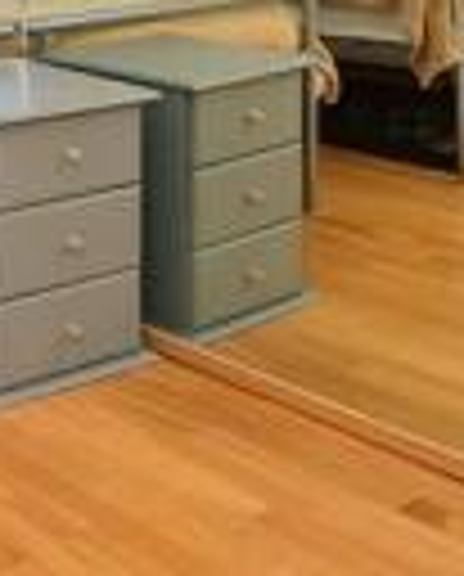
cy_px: -205
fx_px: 1232
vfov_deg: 23.0
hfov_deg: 17.6
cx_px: -347
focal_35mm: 72
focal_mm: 10
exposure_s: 1/200
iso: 400
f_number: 8
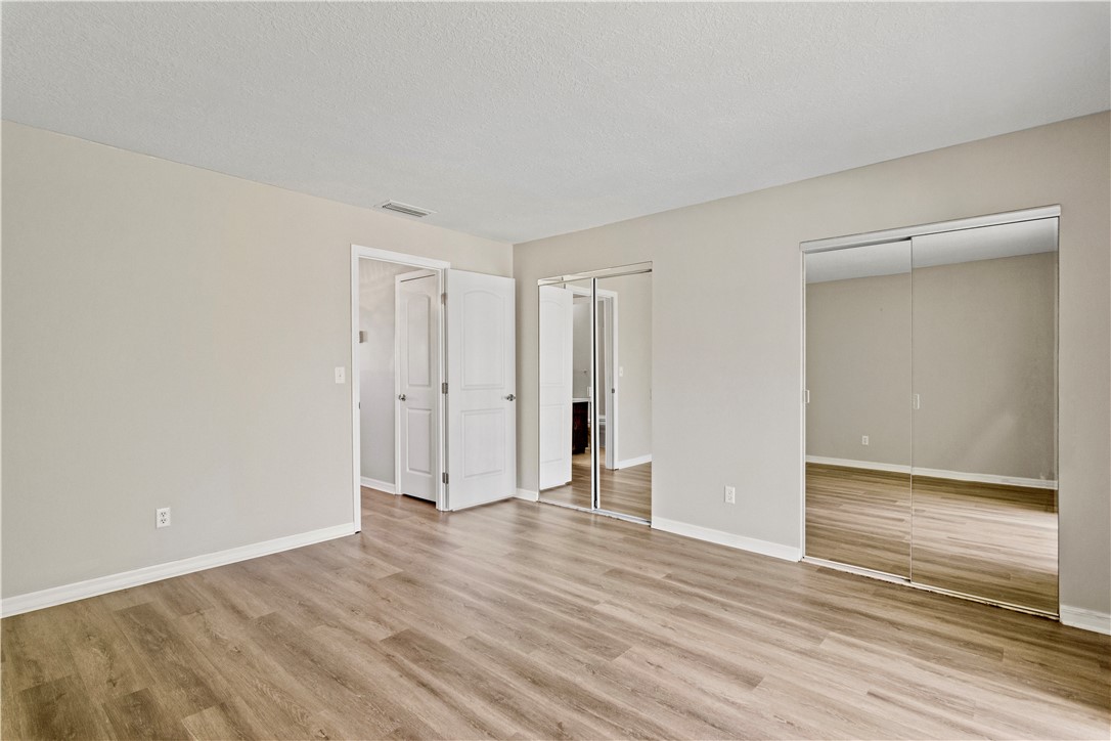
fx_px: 509
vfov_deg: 72.1
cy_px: 370
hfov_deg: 95.0
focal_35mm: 16
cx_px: 556
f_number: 6.3
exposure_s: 1/10
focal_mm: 11
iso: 320
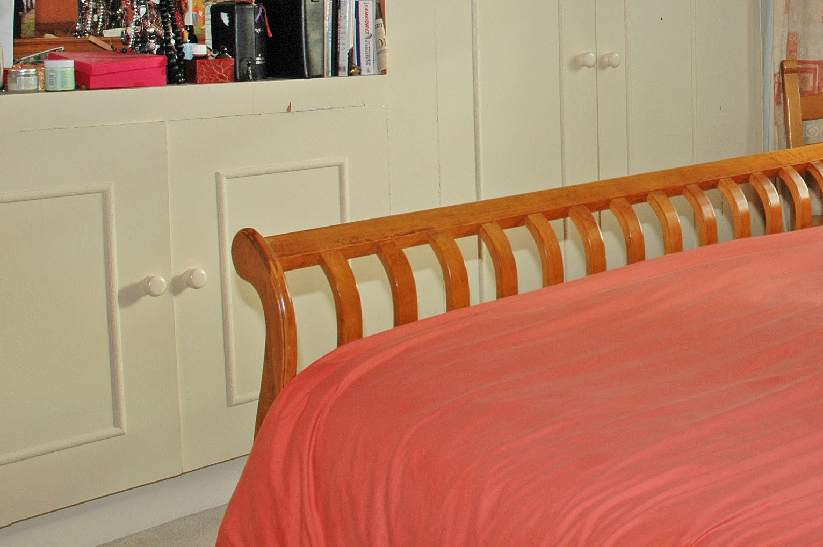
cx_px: 753
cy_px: 46
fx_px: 1211
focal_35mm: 53
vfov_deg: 24.7
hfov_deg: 35.2
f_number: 6.3
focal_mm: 18
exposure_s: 1/160
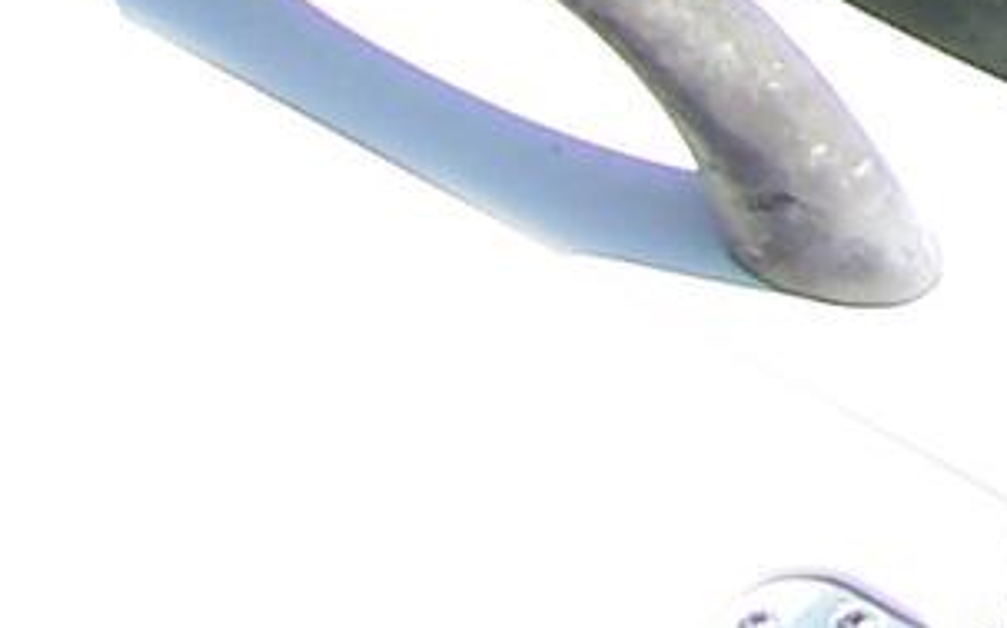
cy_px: -1641
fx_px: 7461
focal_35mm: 272
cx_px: 1660
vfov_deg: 4.5
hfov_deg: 7.5
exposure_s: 1/1000
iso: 80
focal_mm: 6.3
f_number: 2.8
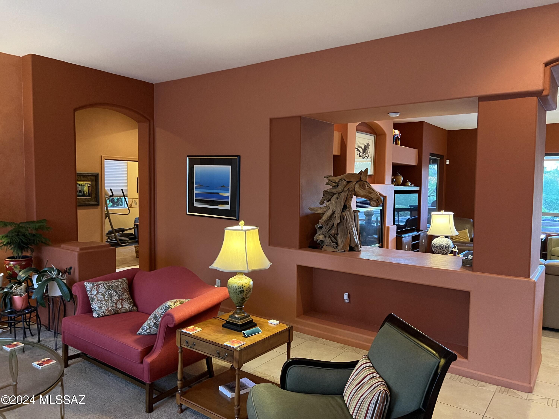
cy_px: 210
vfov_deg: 53.1
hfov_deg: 67.3
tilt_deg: -3.7
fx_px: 420
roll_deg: +0.2
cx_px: 280
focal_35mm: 26
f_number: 1.5
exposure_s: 1/60
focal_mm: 5.7
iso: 500
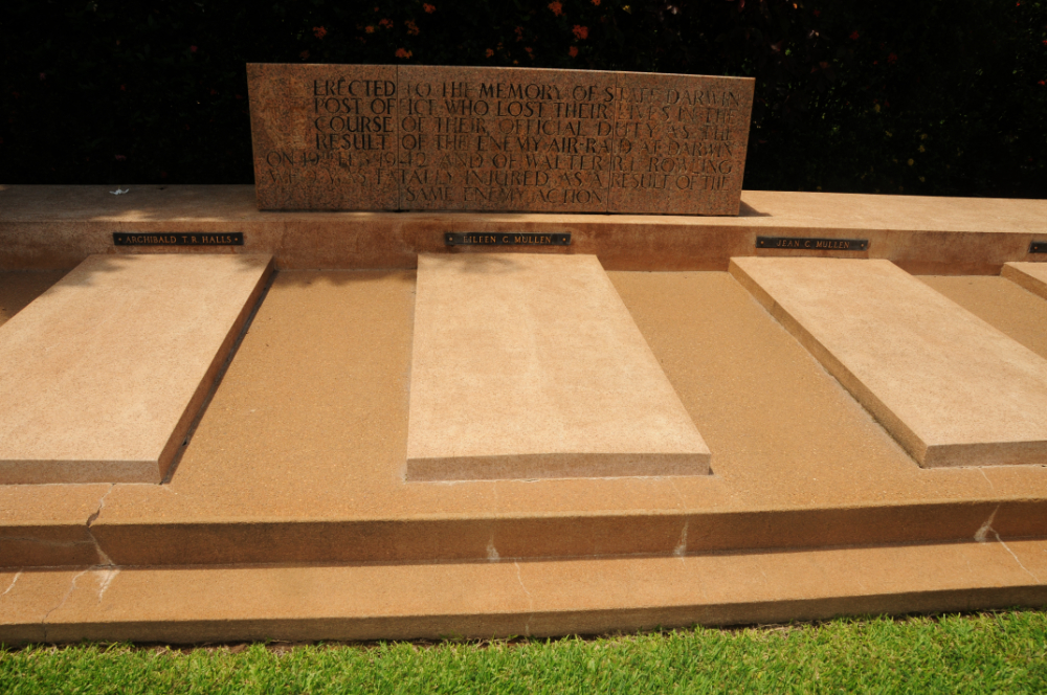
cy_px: 348
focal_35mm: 27
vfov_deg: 47.8
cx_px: 524
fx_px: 784
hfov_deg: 67.4
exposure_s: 1/250
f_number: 13
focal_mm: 18
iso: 200
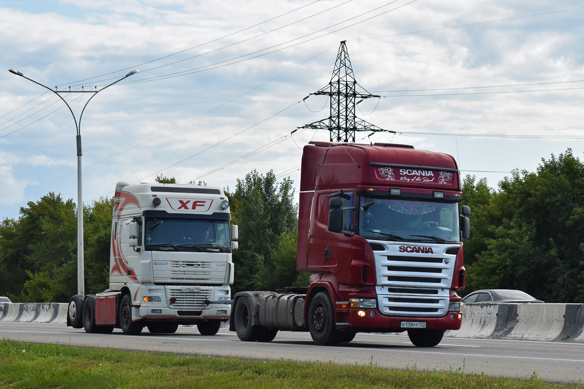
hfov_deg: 29.2
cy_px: 194
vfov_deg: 19.7
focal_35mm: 69
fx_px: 1119
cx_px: 292
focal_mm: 46
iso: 400
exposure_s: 1/1000
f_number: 7.1
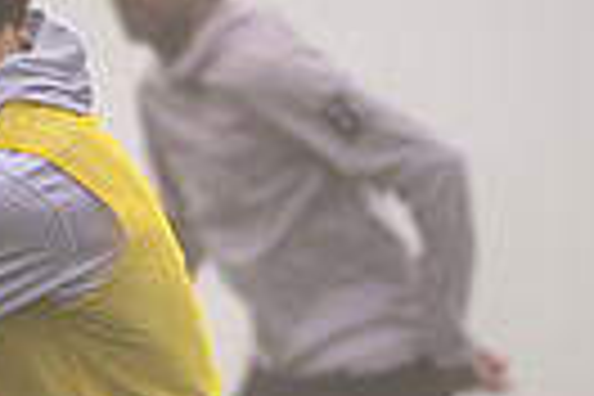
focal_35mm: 1320
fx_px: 21778
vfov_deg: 1.0
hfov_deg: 1.6
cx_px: 122
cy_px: 434
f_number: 2.8
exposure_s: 1/1000
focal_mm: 300
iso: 100
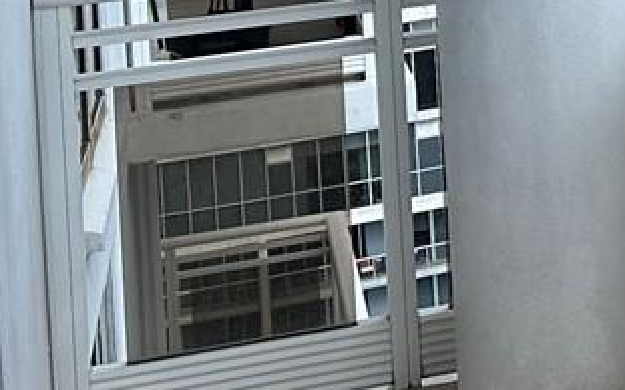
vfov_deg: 9.2
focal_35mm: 131
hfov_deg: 13.7
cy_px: -444
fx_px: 2230
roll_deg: +3.4
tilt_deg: +1.9
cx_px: 1234
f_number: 1.78
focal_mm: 6.86
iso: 80
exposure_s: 1/2660
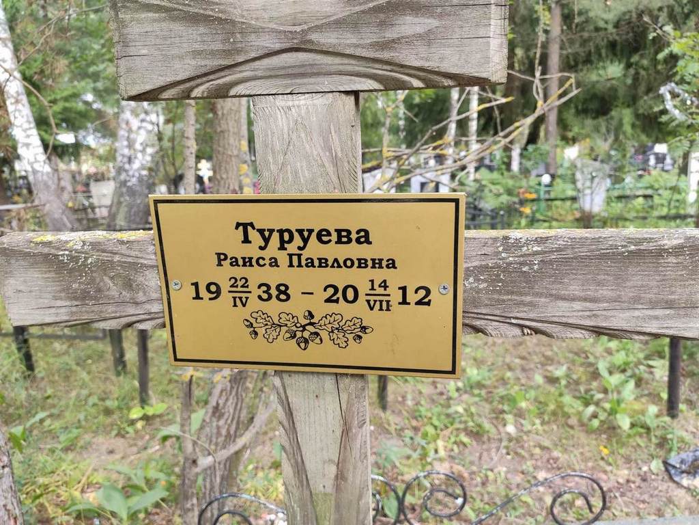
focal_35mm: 26
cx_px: 350
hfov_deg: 67.3
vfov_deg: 53.1
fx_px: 525
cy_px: 262
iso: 128
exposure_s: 1/100
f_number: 1.75
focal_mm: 4.77
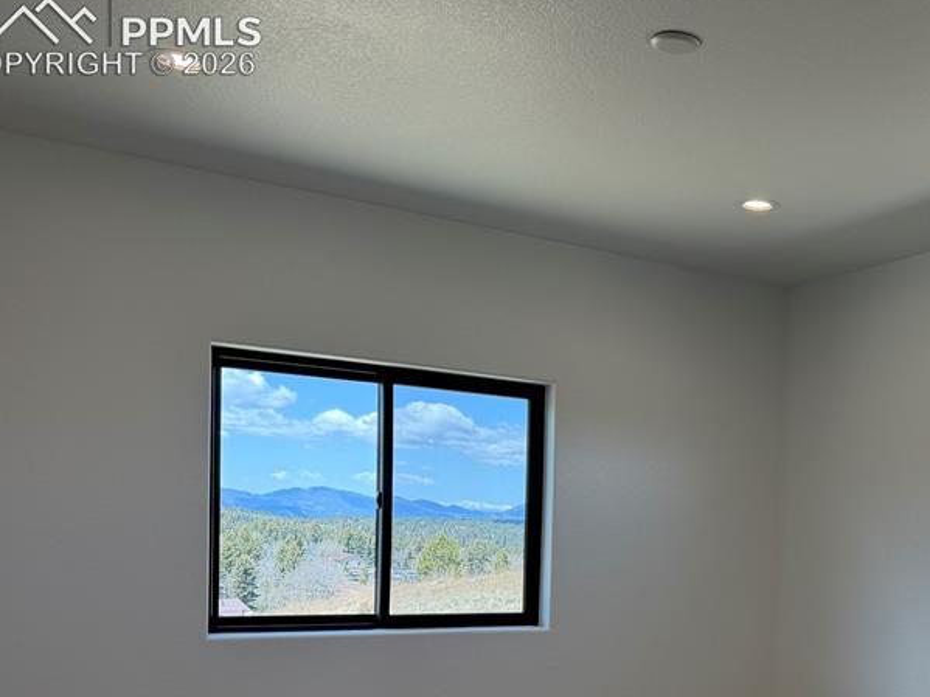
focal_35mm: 41
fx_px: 1101
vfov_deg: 33.8
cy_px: 584
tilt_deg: -3.1
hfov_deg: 43.6
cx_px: 745
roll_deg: -2.0
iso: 100
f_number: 1.78
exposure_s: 1/351
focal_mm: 6.76
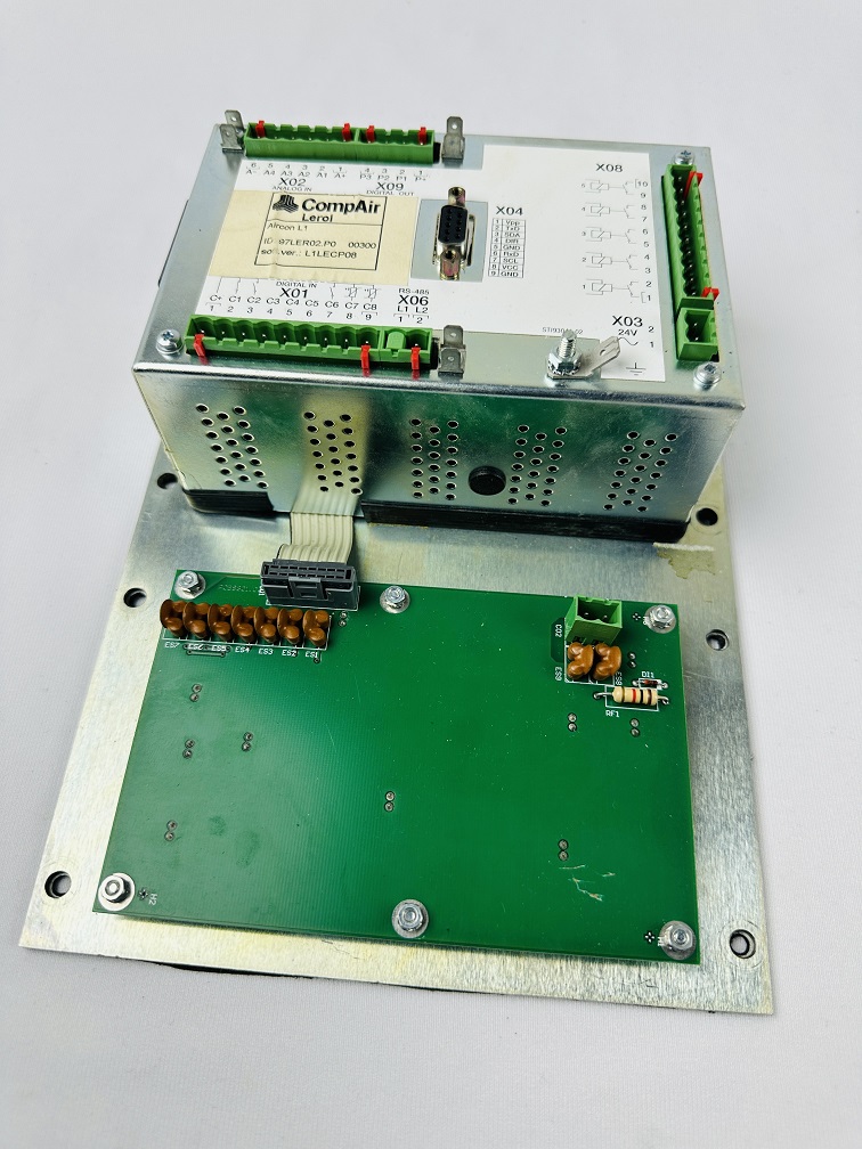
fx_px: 797
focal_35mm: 24
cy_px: 574
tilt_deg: -61.4
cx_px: 431
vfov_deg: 71.6
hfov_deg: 56.8
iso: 64
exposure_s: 1/120
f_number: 1.78
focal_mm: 6.86
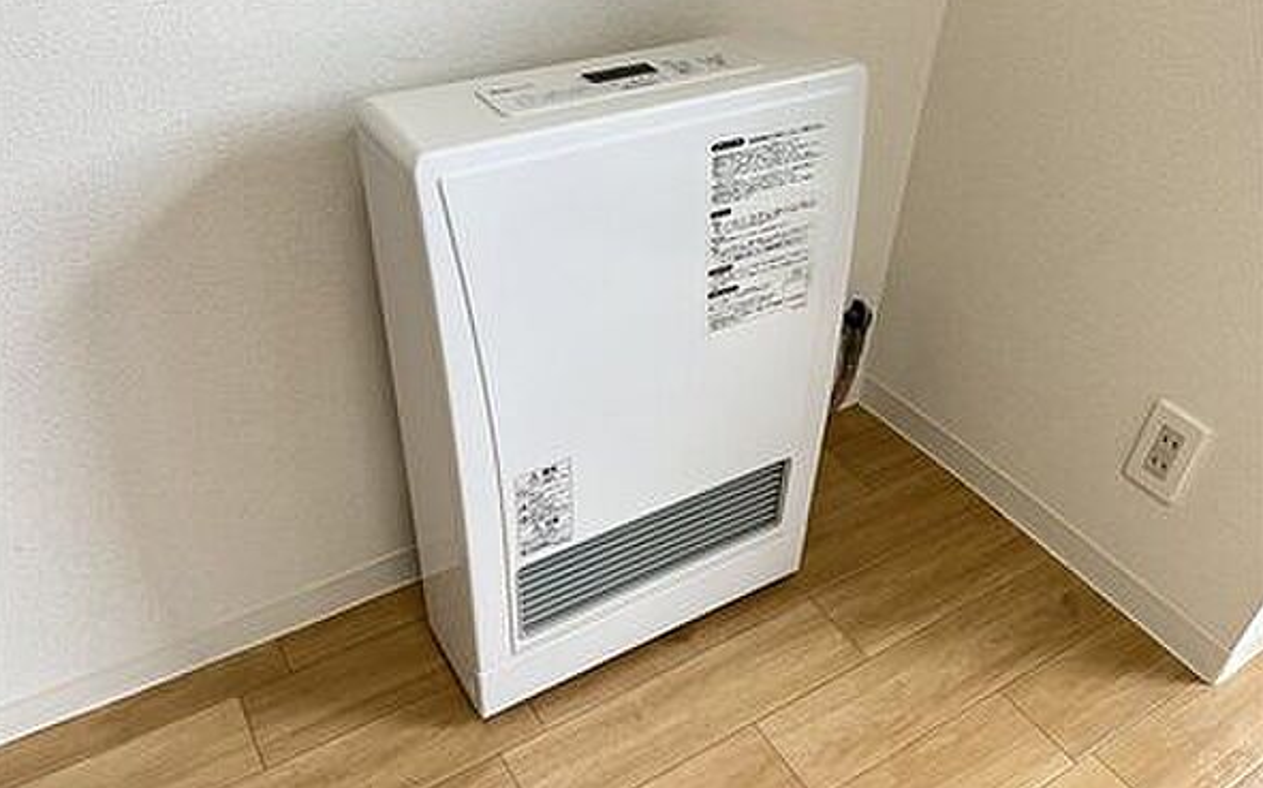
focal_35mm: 28
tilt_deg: -38.6
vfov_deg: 44.5
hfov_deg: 66.5
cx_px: 628
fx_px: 964
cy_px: 384
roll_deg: -1.4
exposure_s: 1/121
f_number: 1.6
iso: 80
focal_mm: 5.1
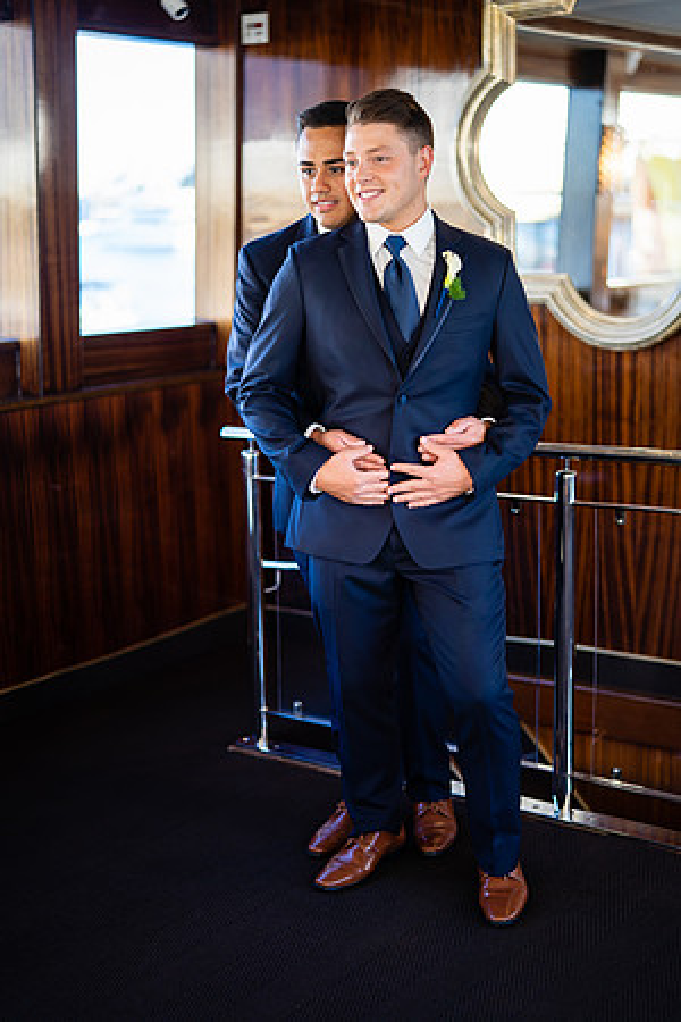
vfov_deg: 39.6
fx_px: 1419
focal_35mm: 50
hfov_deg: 27.0
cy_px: 511
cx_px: 340
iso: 160
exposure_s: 1/200
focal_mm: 50
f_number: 1.4
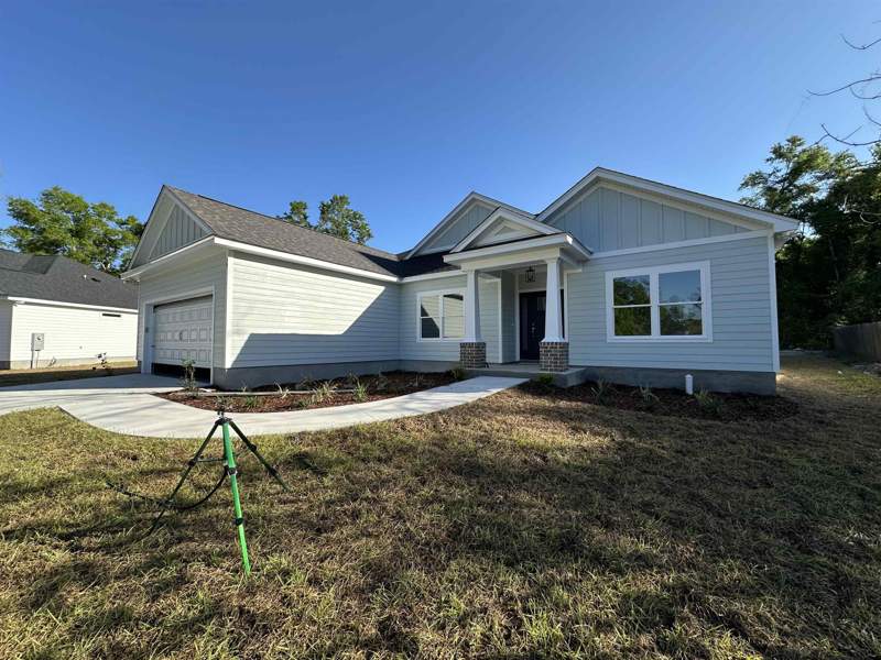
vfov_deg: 85.7
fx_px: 356
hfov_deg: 102.1
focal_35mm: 14
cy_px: 330
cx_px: 440
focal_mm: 2.22
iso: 40
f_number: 2.2
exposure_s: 1/1014
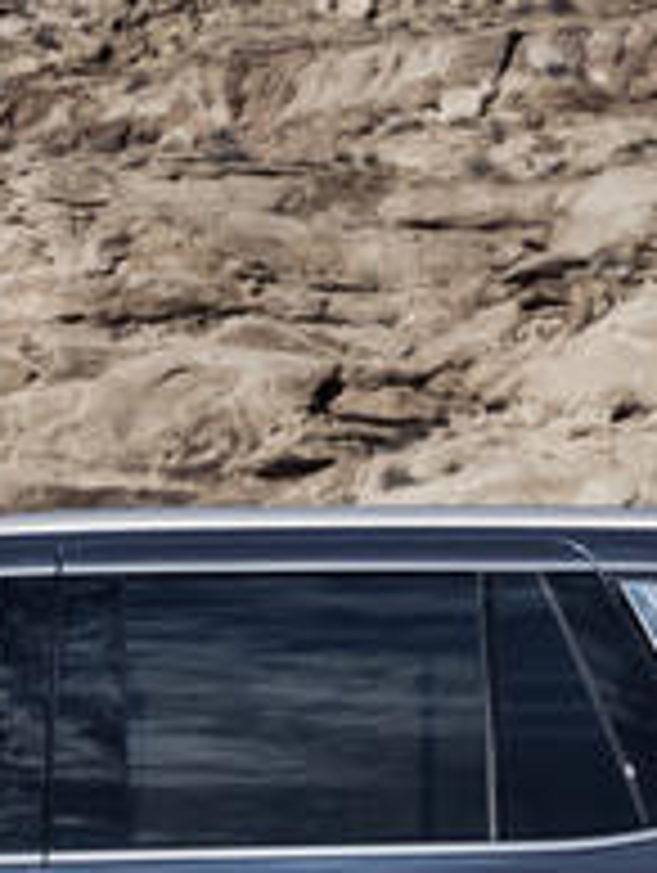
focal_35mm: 267
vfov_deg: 7.4
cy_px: 842
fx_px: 6742
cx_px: 18
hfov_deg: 5.6
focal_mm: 45
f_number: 7.1
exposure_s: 1/320
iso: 400
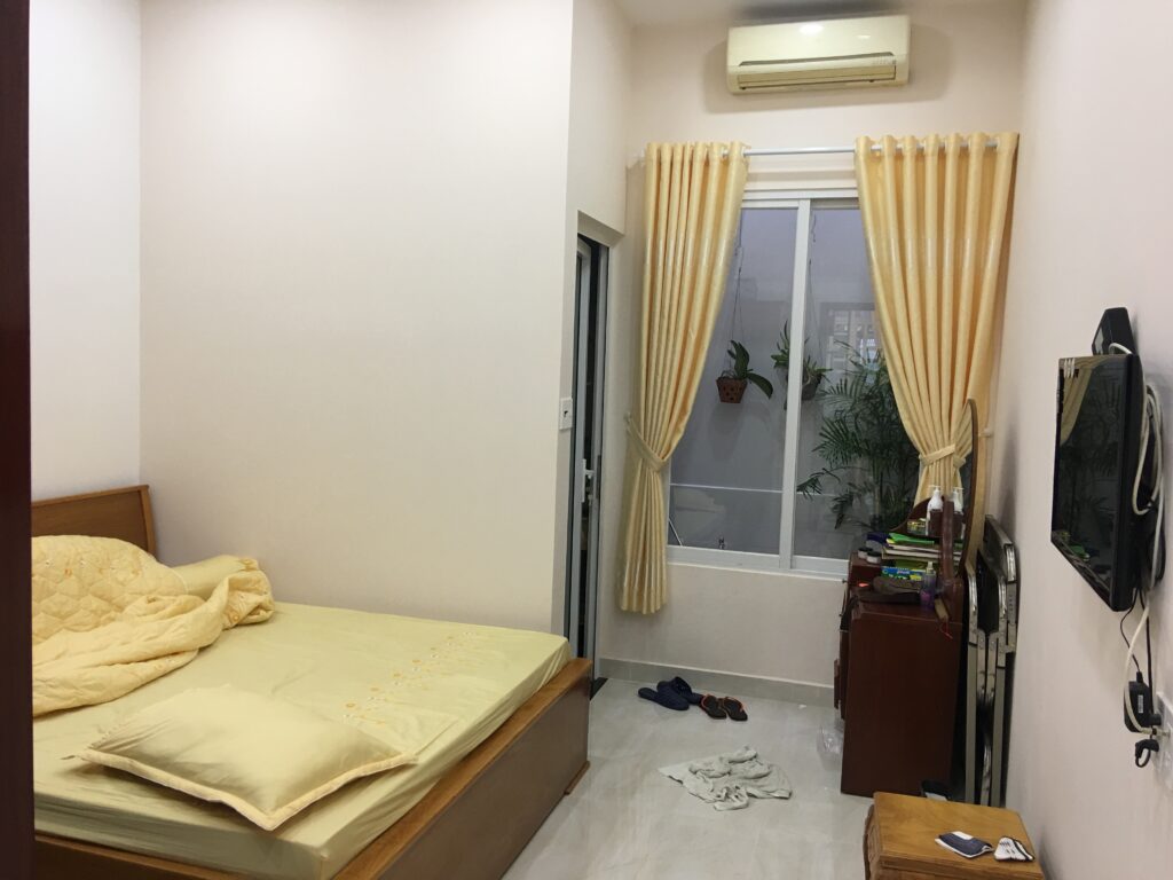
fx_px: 983
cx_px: 586
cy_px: 440
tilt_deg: -4.1
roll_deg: -1.7
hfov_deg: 61.7
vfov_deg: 48.2
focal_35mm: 29
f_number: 2.2
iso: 50
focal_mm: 4.15
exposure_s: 1/17
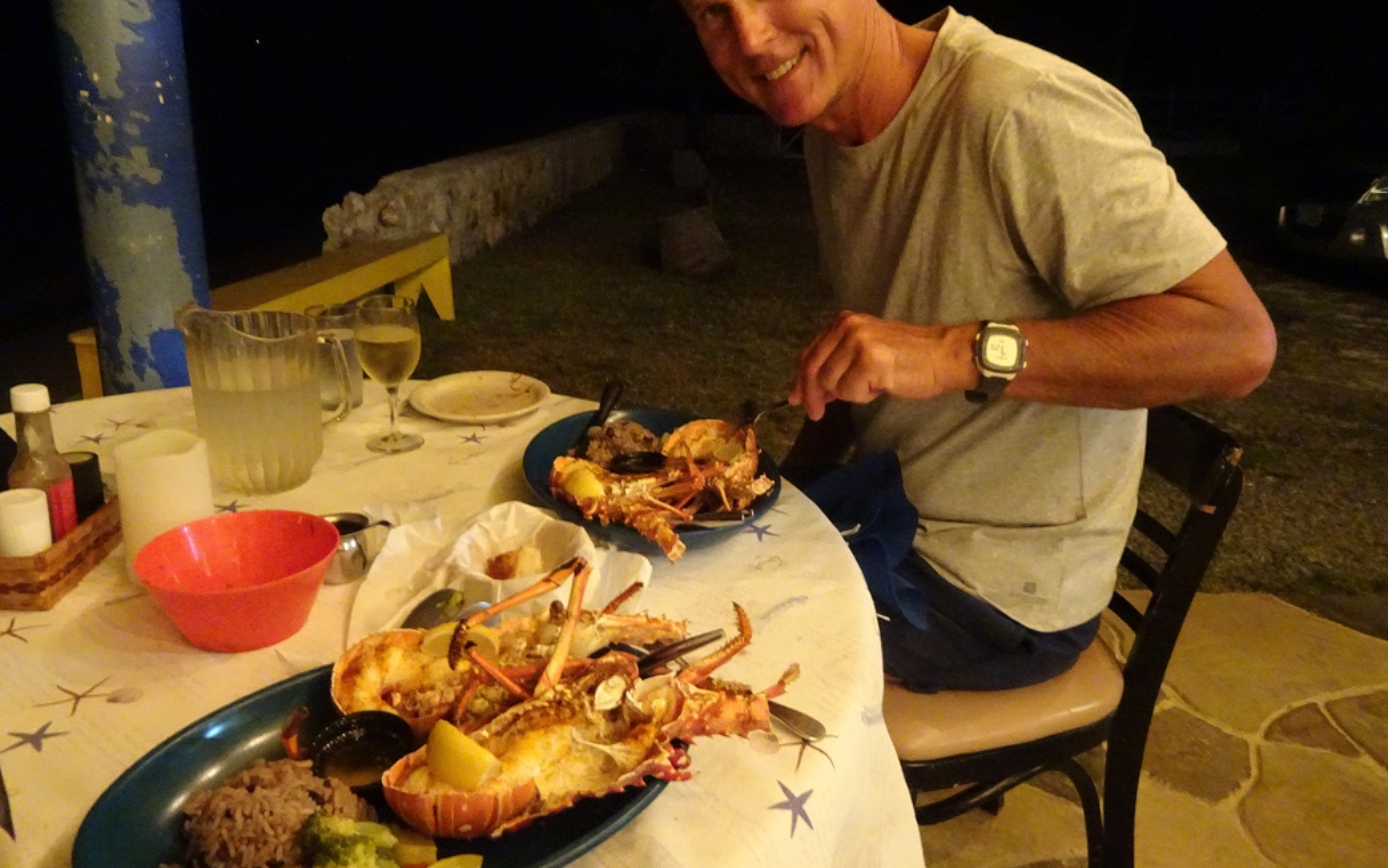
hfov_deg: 70.4
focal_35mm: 26
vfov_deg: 47.6
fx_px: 984
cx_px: 697
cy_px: 410
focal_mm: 4.1
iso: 2000
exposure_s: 1/4
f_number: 3.5
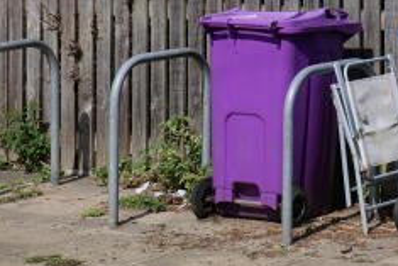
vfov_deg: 6.9
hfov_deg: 10.2
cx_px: 593
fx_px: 2168
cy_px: -194
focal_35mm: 196
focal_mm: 45
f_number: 8
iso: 100
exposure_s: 1/250
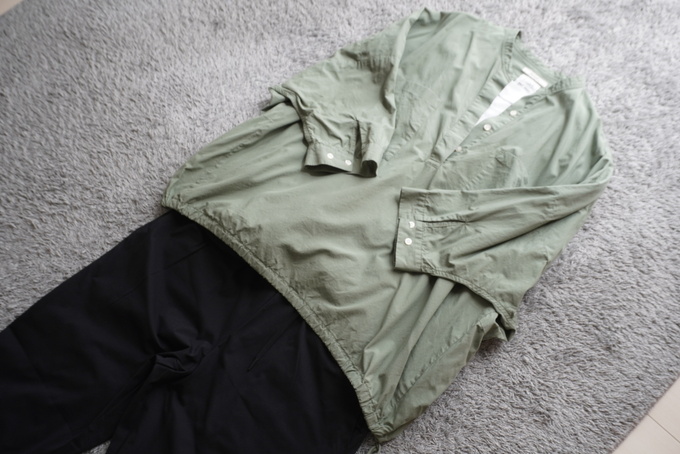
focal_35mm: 33
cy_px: 227
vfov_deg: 40.0
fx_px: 624
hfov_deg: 57.2
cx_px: 340
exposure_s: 1/40
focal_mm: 22
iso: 320
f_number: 6.3
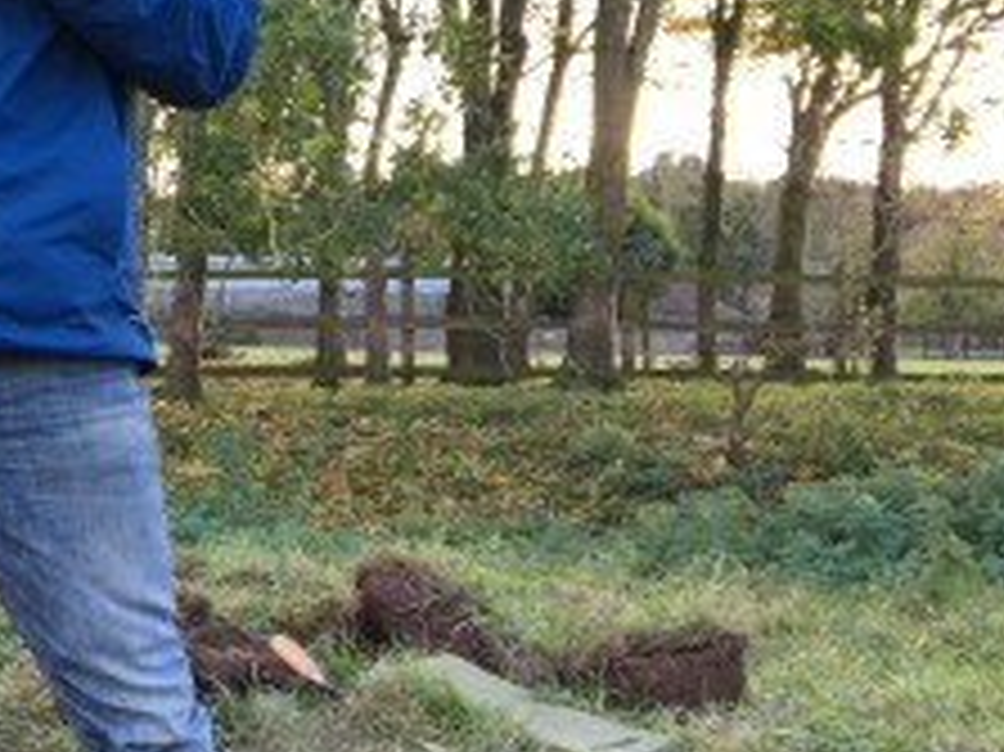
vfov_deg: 18.9
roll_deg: +0.4
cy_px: 347
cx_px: -144
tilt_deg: -1.1
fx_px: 2261
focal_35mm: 78
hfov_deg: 23.3
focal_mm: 4.15
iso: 32
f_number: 2.2
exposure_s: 1/100
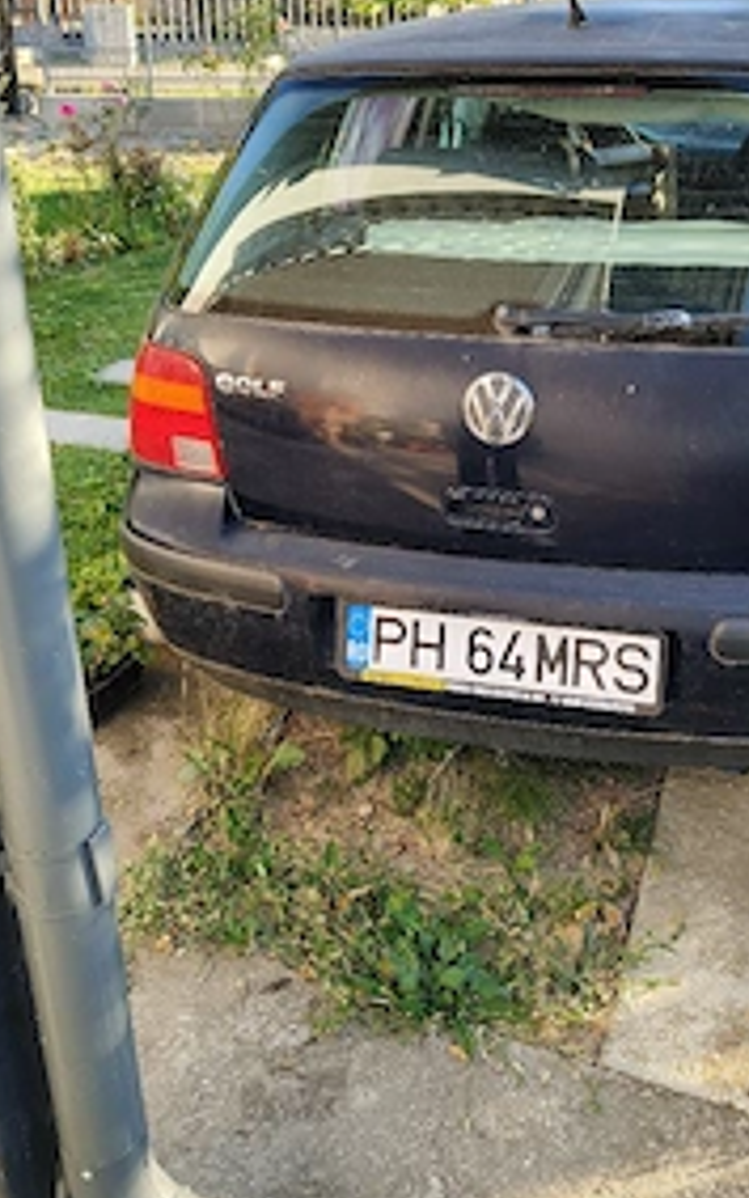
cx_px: 542
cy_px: 436
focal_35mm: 36
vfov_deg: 53.3
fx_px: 1175
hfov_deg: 34.8
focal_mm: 5.59
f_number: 1.8
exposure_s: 1/370
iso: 50
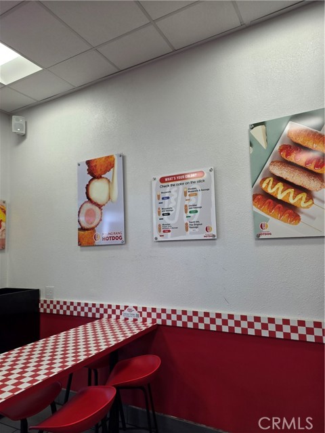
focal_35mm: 23
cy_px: 216
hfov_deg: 58.9
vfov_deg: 73.9
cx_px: 162
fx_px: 288
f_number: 1.7
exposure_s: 1/120
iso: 64
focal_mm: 6.25
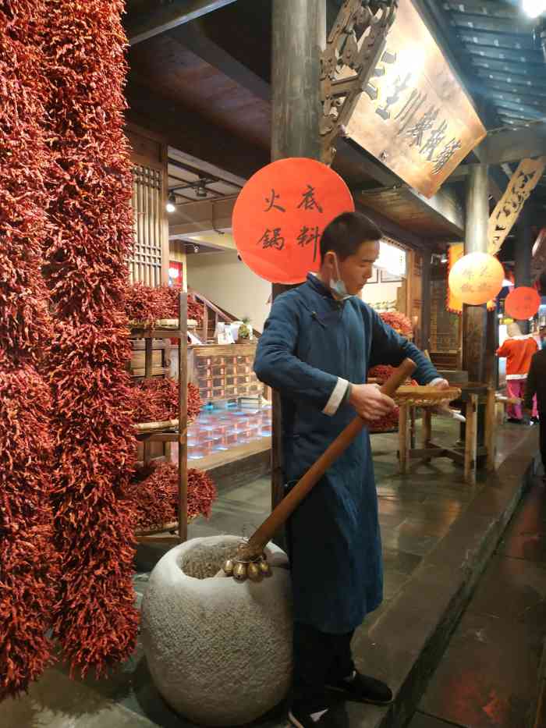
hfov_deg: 56.8
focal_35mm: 24
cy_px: 364
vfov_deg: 71.6
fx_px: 505
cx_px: 273
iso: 400
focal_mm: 3.94
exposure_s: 1/25
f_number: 1.9
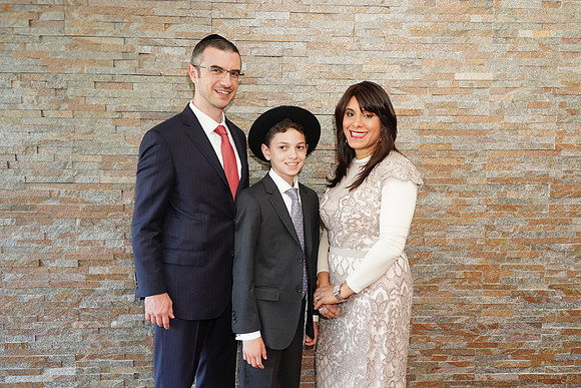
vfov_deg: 38.9
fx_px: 549
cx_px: 290
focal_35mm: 34
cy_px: 194
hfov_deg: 55.8
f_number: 4.5
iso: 800
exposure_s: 1/125
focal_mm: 34
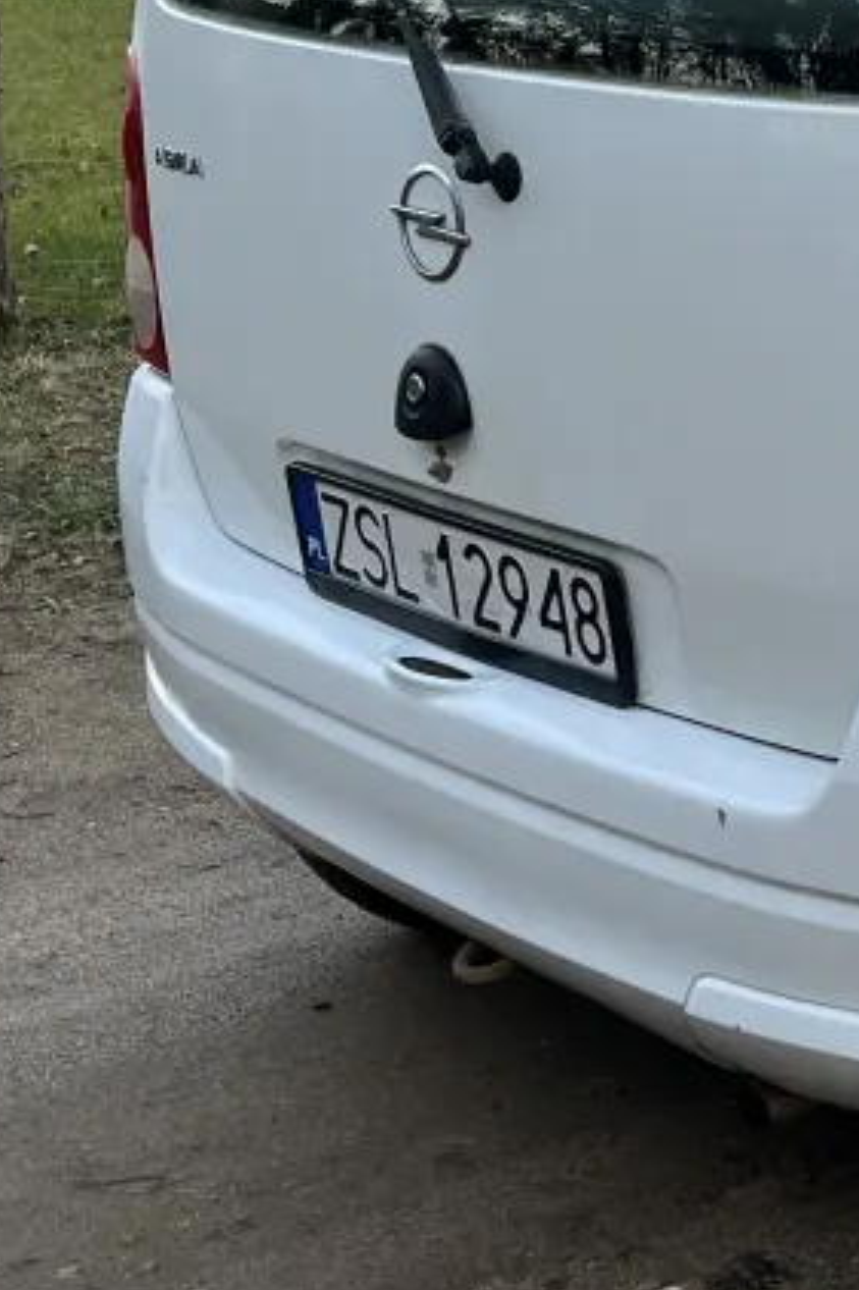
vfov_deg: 24.7
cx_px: 1324
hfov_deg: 15.3
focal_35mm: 82
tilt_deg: -15.1
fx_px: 2937
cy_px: 449
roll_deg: +0.1
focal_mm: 5.1
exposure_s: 1/121
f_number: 1.6
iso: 80
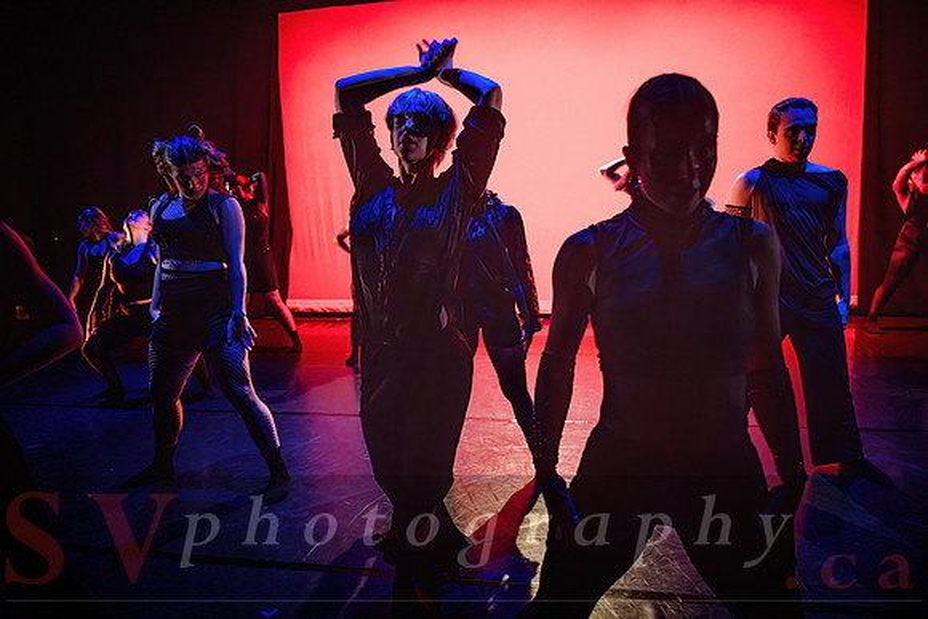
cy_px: 310
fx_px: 619
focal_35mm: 24
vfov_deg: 53.2
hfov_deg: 73.7
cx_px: 464
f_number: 2.8
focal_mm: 24
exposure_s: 1/300
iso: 3200
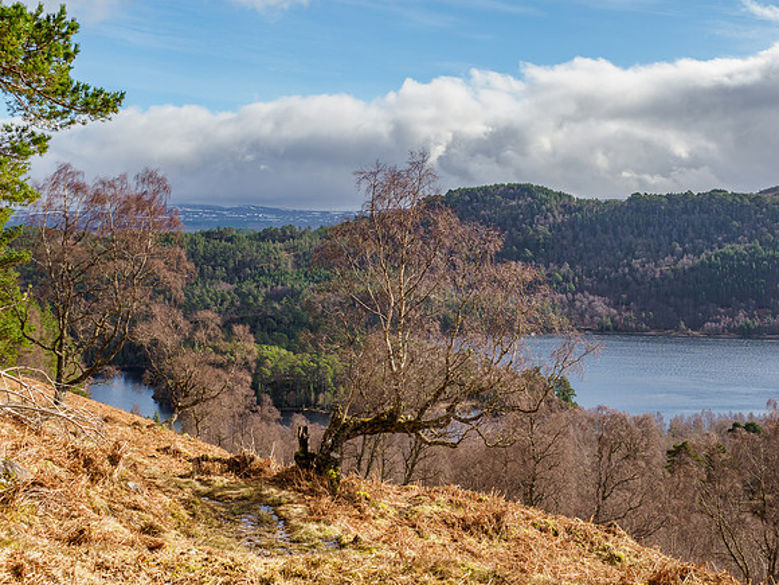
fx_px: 1125
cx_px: 390
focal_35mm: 50
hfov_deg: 38.2
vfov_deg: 29.1
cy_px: 292
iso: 200
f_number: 7.1
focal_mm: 25
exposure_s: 1/320
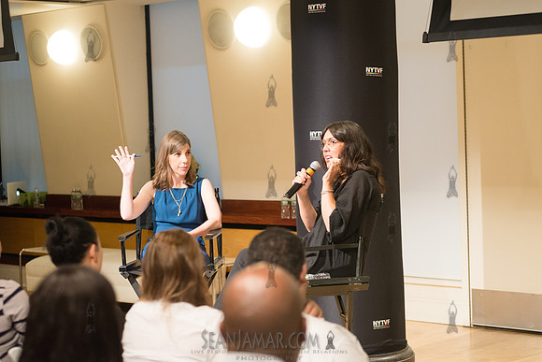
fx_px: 1205
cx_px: 271
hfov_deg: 25.4
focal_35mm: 80
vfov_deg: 17.1
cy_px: 181
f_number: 4
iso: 2500
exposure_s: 1/125
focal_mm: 80
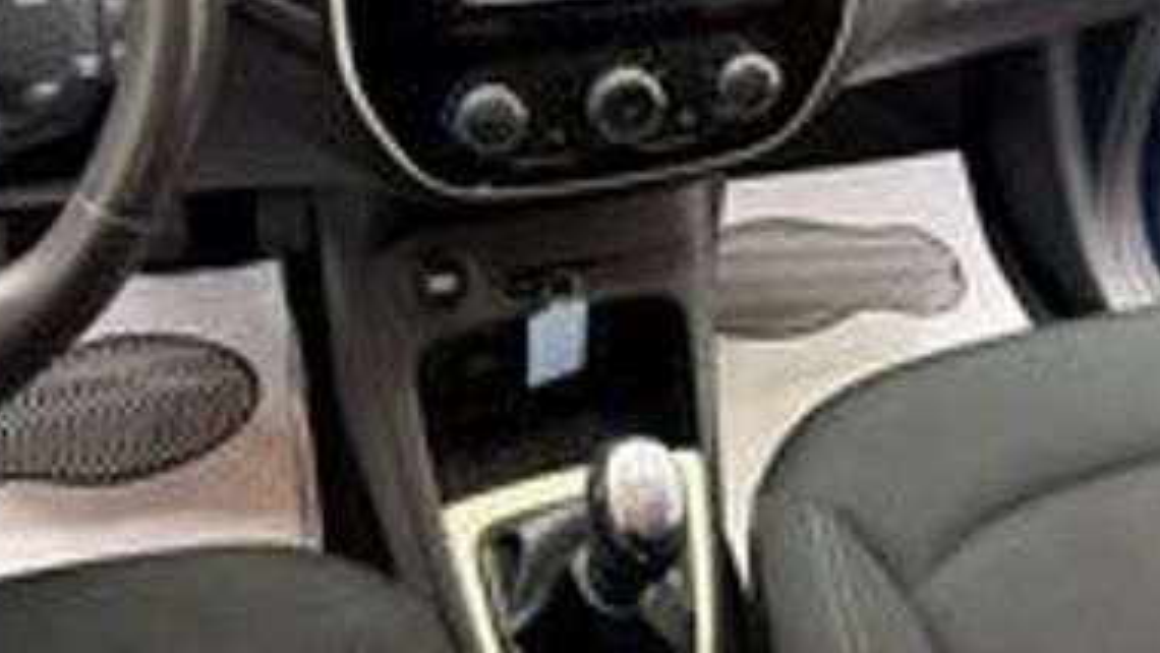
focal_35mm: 33
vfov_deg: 34.3
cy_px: 107
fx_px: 1015
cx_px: 638
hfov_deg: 59.4
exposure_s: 1/50
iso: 640
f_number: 1.78
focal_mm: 6.76
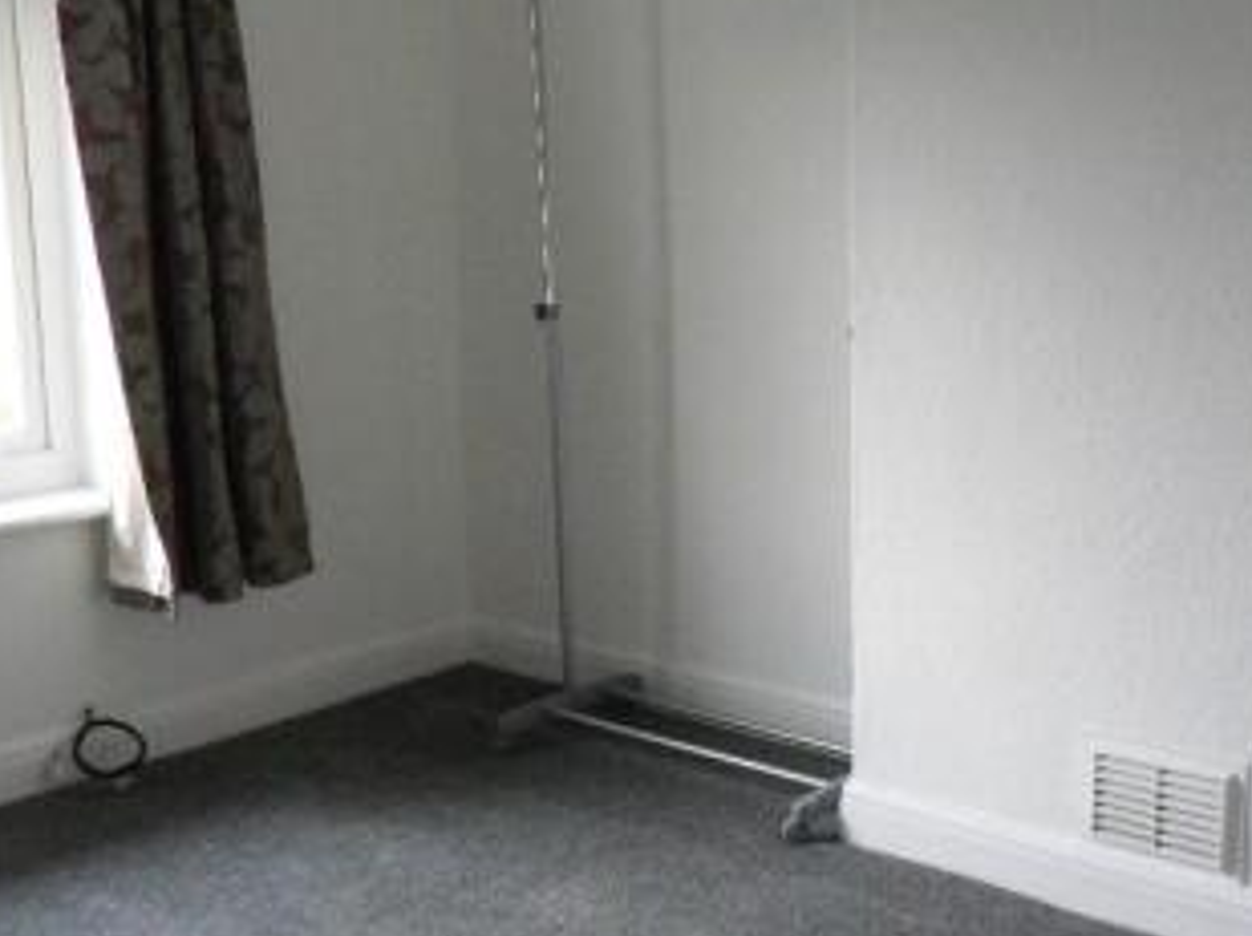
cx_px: 545
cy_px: 525
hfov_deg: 37.5
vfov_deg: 28.5
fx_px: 1842
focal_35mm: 51
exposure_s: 1/30
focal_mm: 4.9
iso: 240
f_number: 3.5
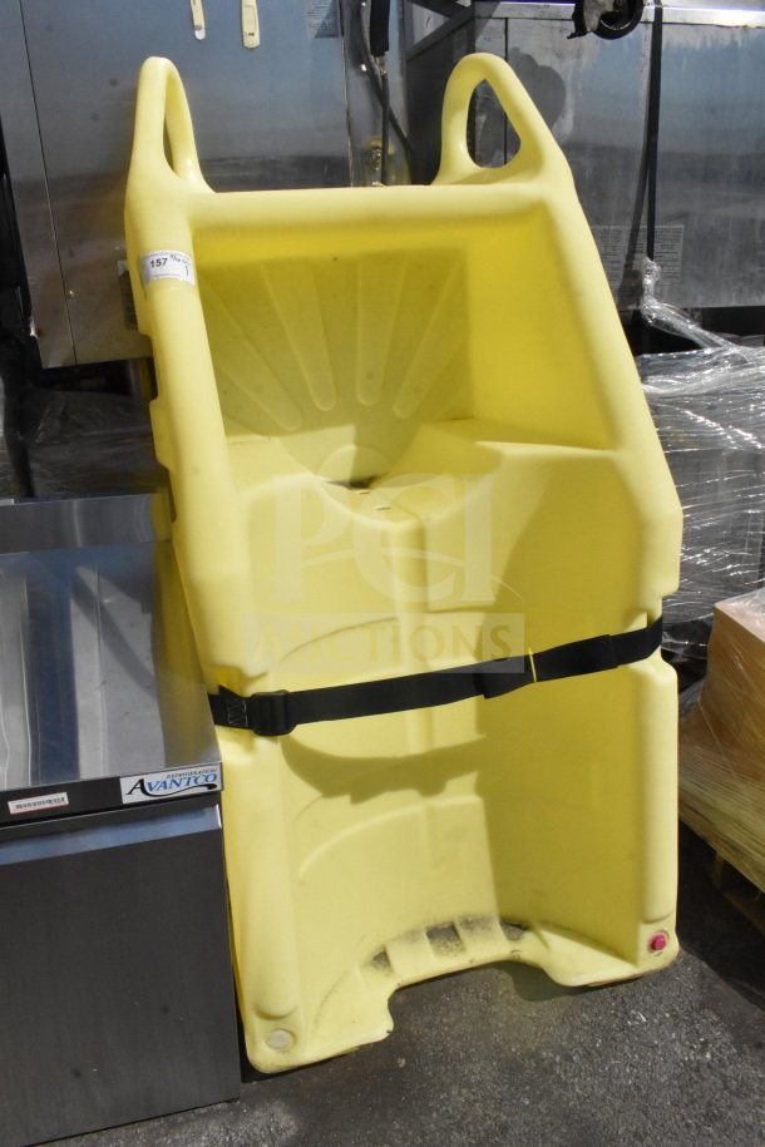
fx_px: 861
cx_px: 382
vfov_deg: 67.4
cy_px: 574
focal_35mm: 27
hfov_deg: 47.9
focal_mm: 18
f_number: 22
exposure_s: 1/4000
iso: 3600
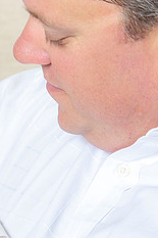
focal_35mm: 408
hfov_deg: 3.4
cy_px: 179
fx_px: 2690
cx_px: -45
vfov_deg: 5.1
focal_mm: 145
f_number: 5.6
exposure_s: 1/160
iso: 200
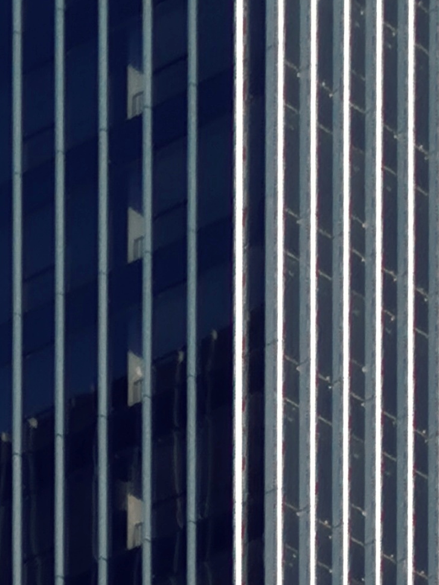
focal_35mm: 256
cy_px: 844
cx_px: -78
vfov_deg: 7.6
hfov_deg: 5.8
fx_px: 4328
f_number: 1.8
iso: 50
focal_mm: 5.58
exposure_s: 1/1018
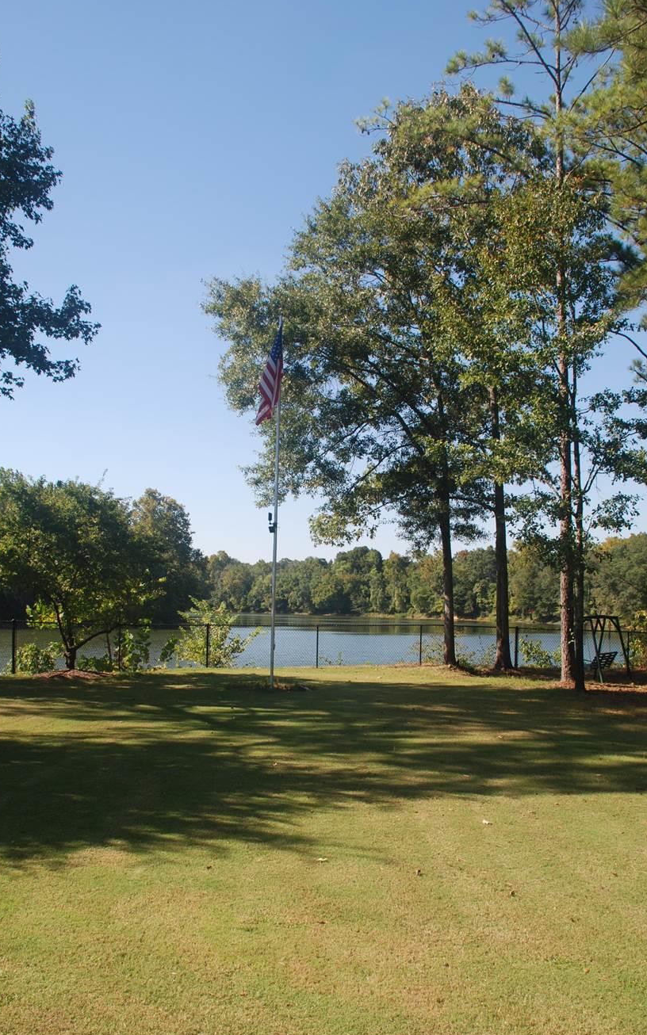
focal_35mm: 36
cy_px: 588
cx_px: 295
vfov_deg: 53.8
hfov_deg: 35.3
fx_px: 1016
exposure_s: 1/160
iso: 100
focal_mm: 20
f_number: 6.3
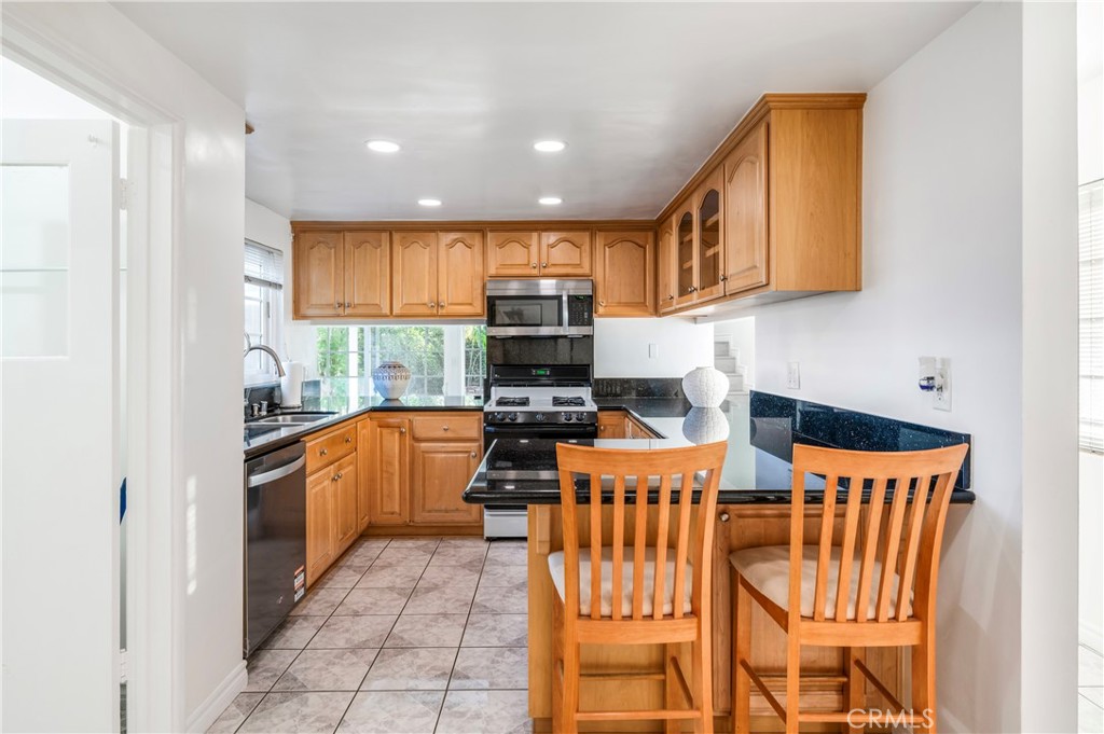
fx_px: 598
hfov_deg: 85.5
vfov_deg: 63.1
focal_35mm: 20
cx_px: 552
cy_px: 367
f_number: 7.1
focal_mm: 19.5
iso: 400
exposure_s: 1/25
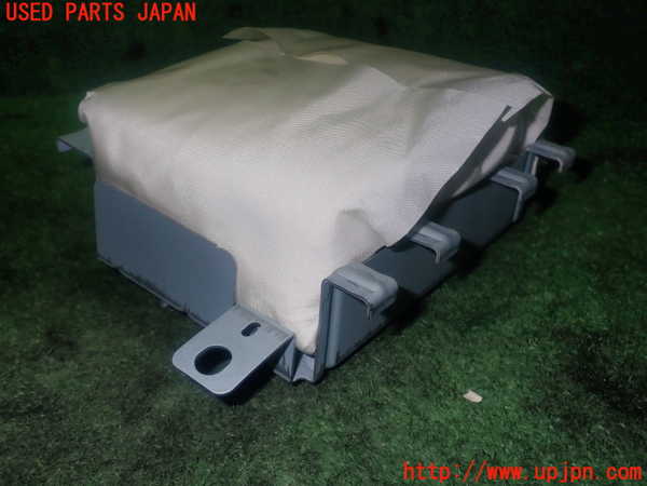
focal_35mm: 38
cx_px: 324
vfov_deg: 37.7
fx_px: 710
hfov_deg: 49.0
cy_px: 243
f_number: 8
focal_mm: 6.83
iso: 200
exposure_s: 1/40
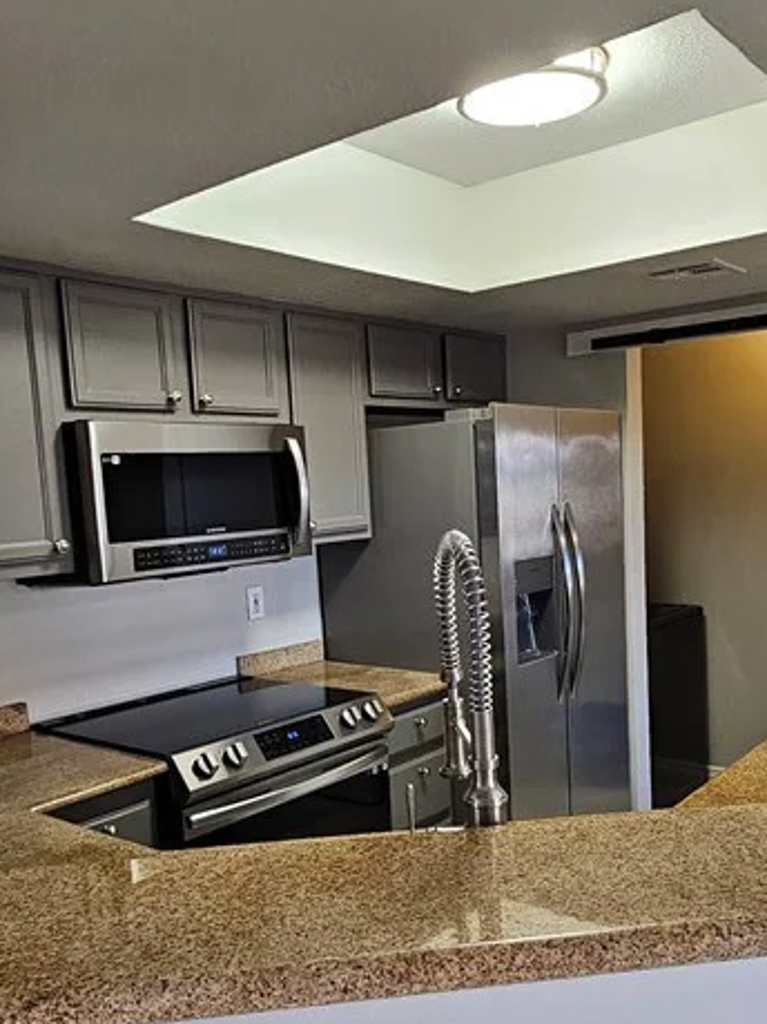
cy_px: 609
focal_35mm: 29
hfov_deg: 48.1
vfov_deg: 61.2
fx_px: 857
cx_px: 439
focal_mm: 2.2
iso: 160
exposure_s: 1/60
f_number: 2.2
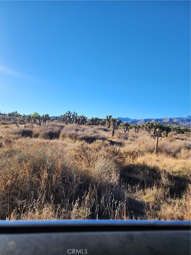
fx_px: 169
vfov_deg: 73.9
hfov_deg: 58.9
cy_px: 128
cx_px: 96
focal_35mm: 23
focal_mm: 6.4
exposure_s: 1/694
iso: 12
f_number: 1.8
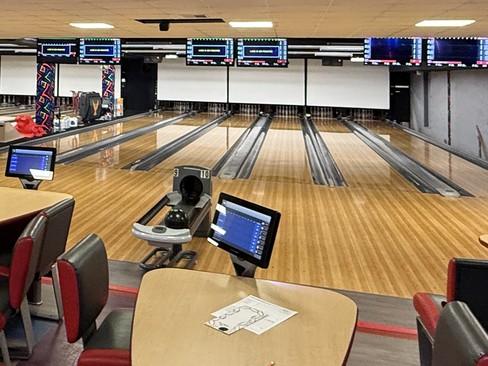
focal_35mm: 40
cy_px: 39
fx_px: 564
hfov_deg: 44.9
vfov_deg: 34.1
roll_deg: -1.3
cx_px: 110
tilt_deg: +4.1
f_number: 2.2
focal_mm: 2.22
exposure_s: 1/60
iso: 320
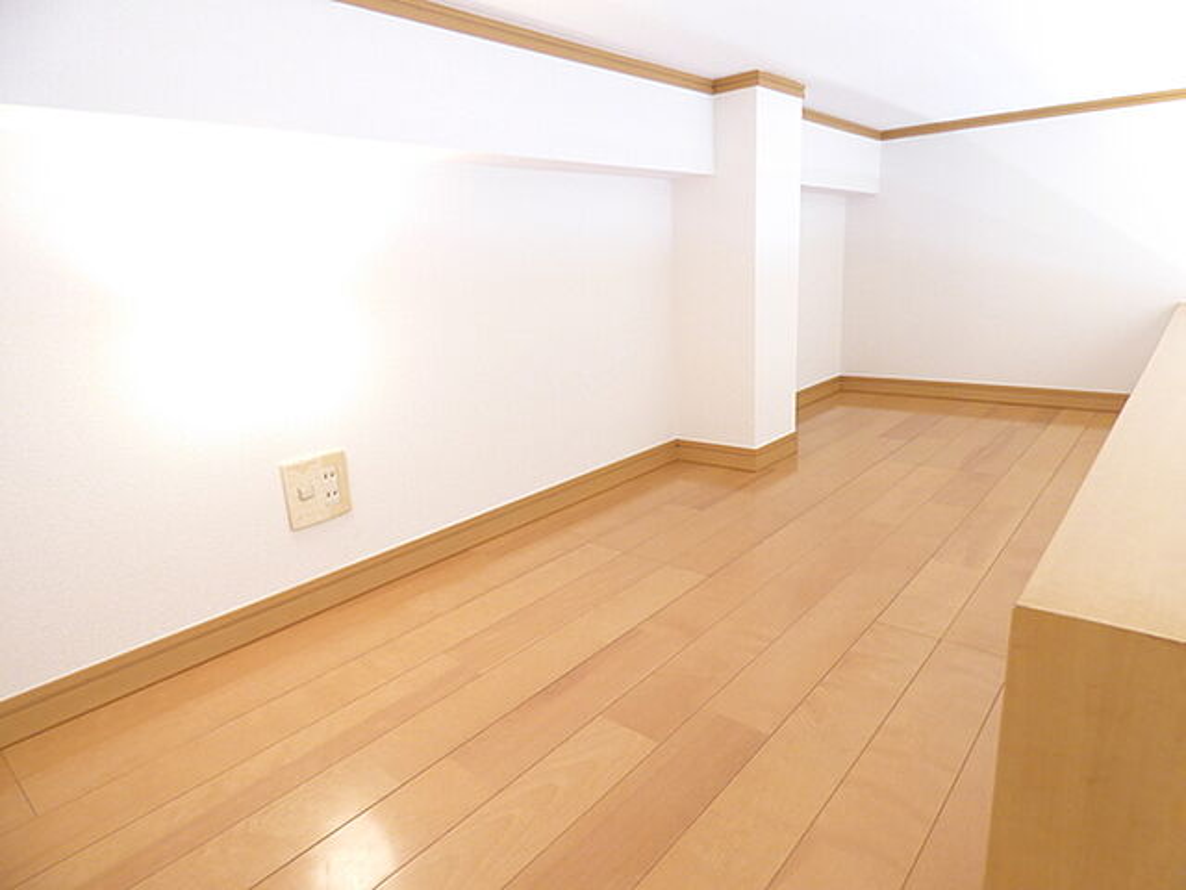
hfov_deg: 81.7
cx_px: 593
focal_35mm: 20
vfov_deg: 66.0
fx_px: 685
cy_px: 445
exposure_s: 1/50
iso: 400
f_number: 2.8
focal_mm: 3.58
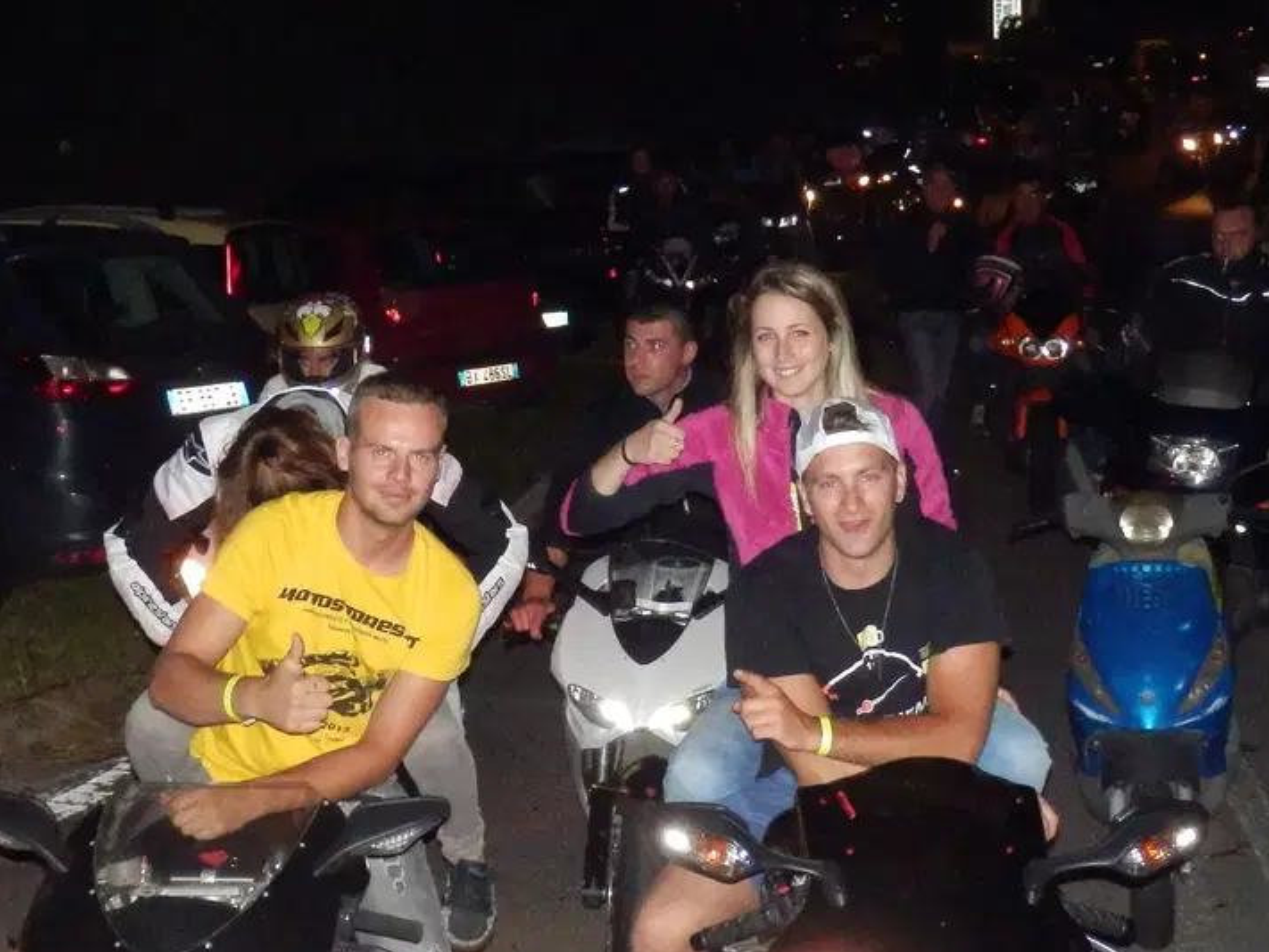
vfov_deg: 19.4
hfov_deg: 25.7
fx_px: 2786
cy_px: 430
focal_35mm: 76
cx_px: 669
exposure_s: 1/125
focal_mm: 8
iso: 1600
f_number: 3.8
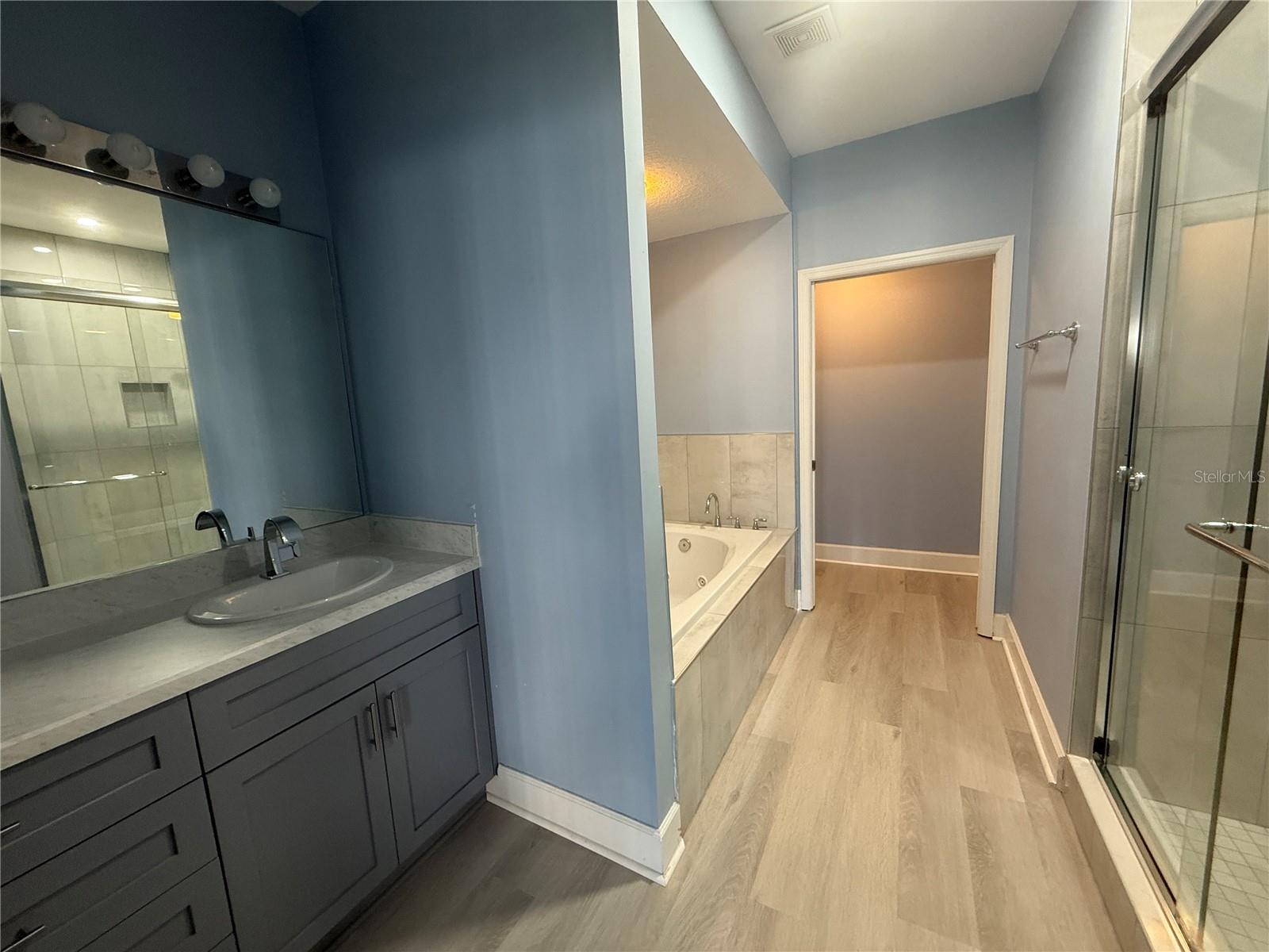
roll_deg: +3.5
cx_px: 634
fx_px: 513
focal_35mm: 14
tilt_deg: -7.3
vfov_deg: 85.7
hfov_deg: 102.1
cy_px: 476
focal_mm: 2.22
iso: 250
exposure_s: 1/60
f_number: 2.2
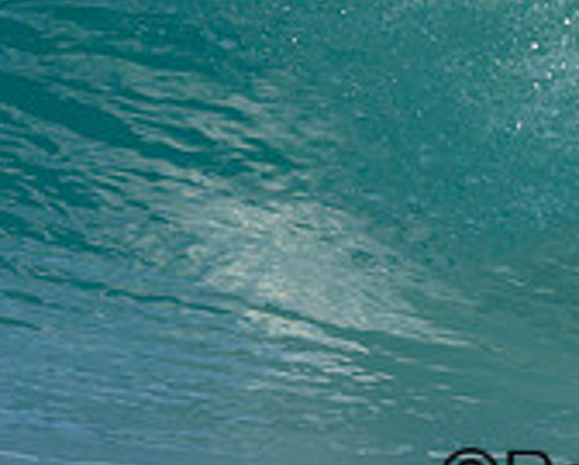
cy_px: -38
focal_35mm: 3550
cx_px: 722
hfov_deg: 0.5
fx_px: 60940
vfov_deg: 0.4
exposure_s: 1/2000
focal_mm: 800
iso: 500
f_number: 6.3
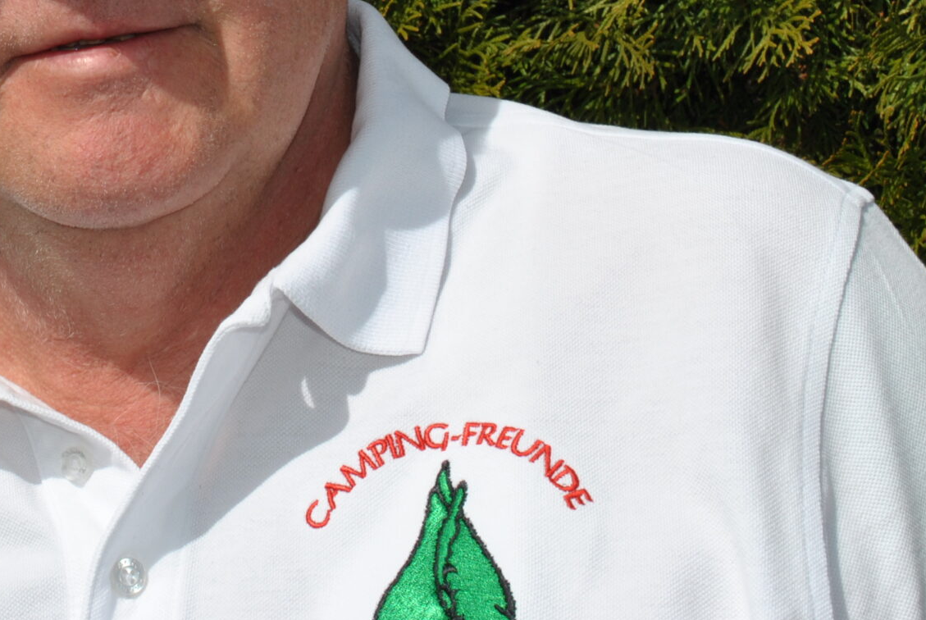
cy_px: -39
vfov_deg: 13.2
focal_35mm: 102
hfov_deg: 19.7
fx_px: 2627
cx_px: 159
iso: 100
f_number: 10
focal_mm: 30
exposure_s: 1/200
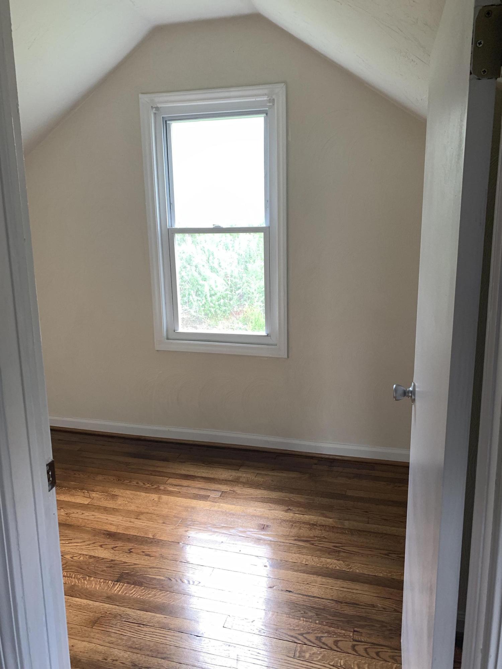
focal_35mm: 26
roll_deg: +0.7
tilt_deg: -10.3
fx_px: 503
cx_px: 251
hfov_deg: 53.1
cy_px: 334
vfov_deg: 67.3
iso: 100
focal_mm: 4.25
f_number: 1.8
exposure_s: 1/60
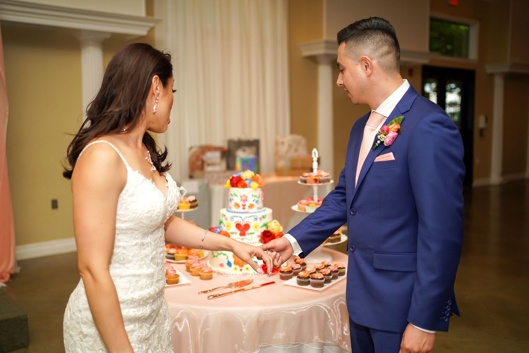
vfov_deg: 37.9
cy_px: 176
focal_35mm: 35
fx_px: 514
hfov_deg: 54.4
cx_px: 264
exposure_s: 1/250
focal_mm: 35
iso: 200
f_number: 1.8
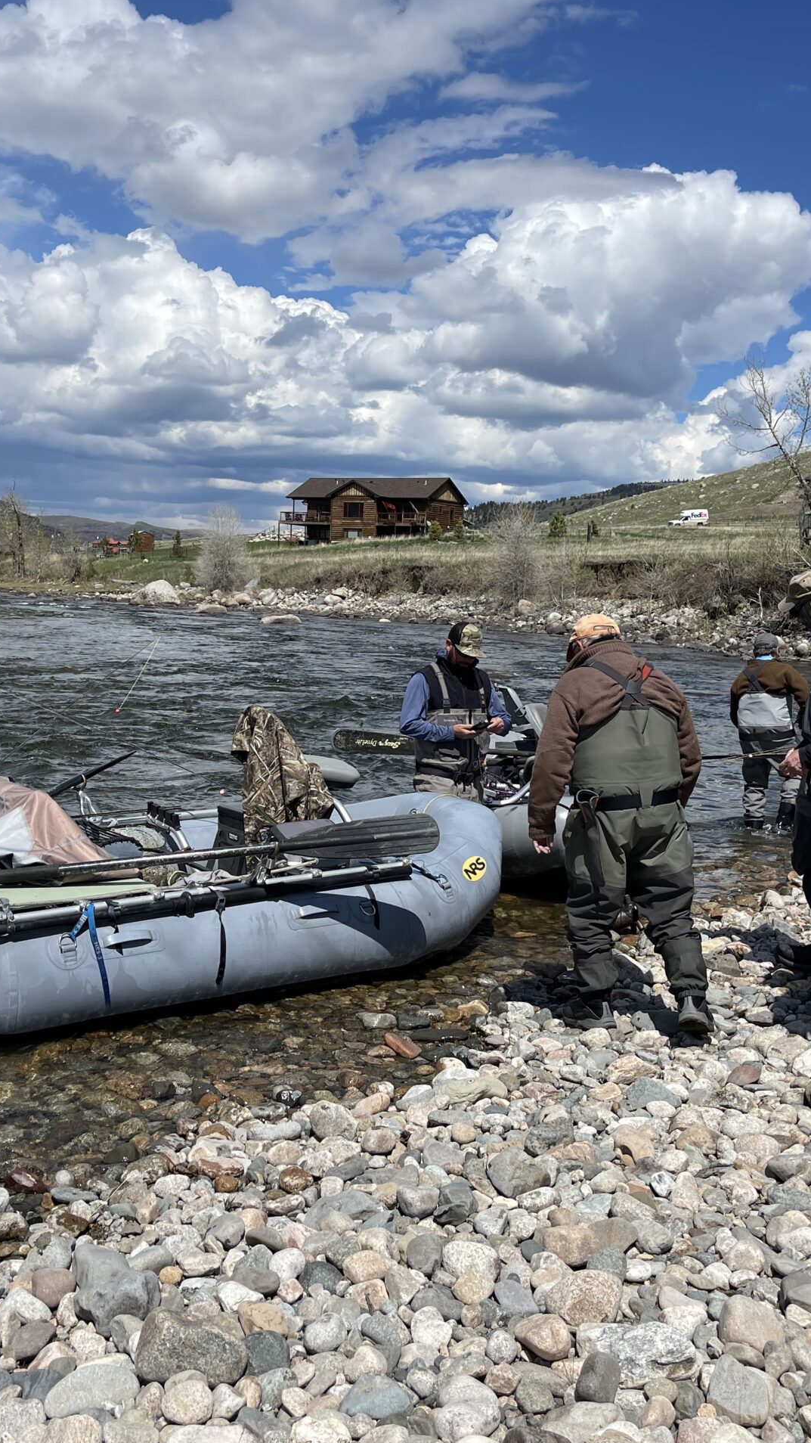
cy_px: 723
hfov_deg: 31.2
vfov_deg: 52.8
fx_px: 1453
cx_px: 389
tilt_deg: -5.2
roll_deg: -2.3
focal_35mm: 38
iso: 32
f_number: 1.6
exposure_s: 1/6250
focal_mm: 5.1
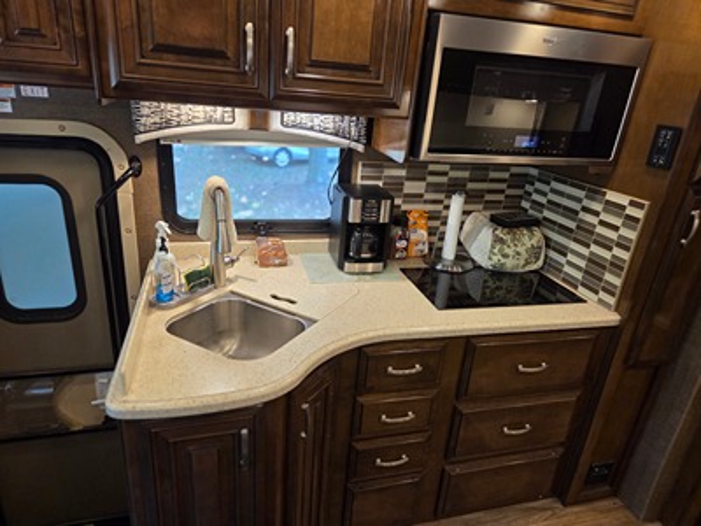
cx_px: 350
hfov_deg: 73.9
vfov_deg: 58.9
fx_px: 466
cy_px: 263
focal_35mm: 23
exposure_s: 1/66
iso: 500
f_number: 1.8
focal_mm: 5.4
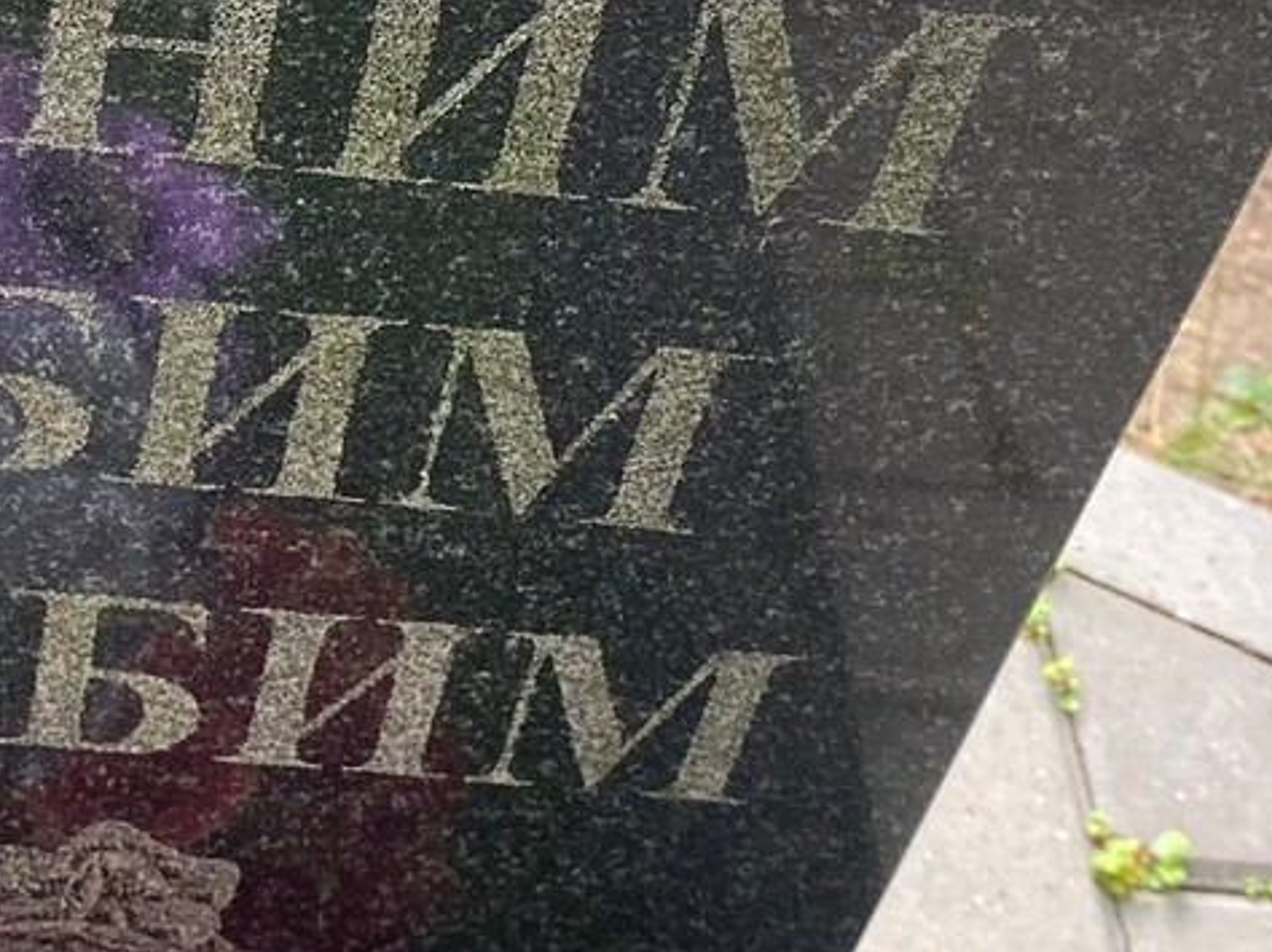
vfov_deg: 18.2
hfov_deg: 24.3
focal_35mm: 79
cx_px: 258
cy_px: 24
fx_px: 2901
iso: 50
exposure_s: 1/121
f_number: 1.8
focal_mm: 4.25
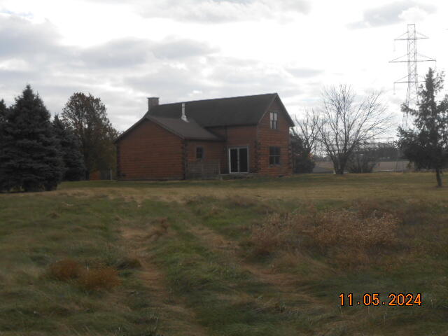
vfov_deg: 29.7
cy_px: 168
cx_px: 224
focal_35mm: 49
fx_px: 634
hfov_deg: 38.9
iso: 80
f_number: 4.8
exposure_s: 1/640
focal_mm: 8.8
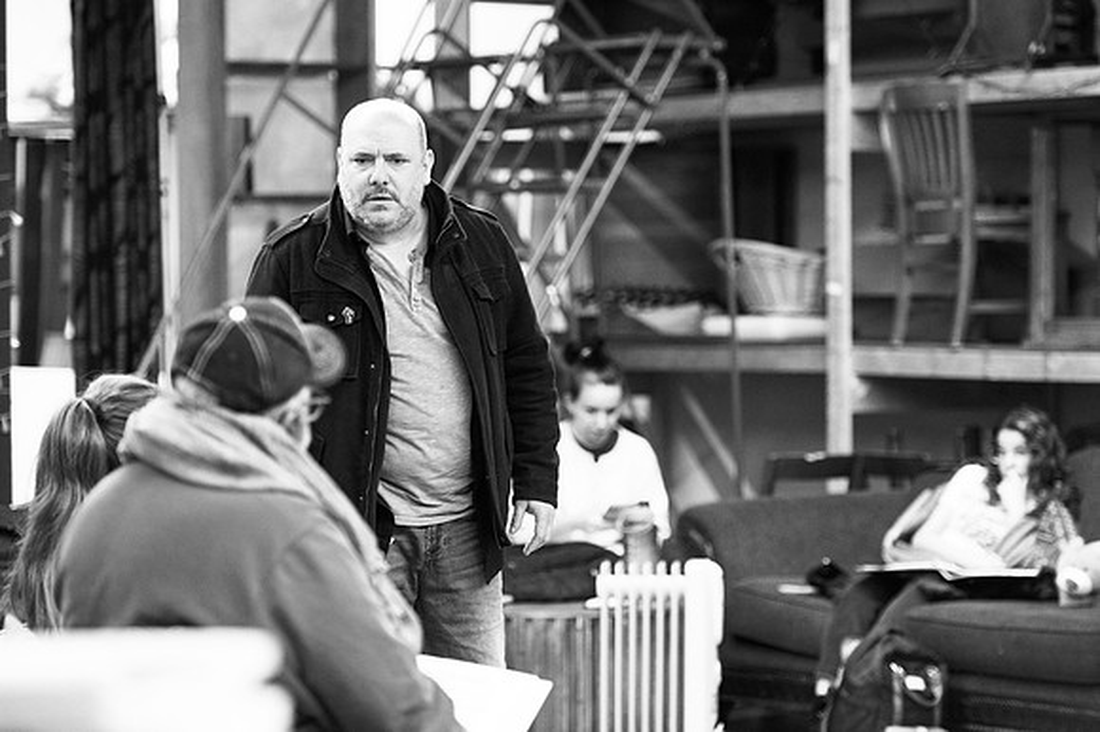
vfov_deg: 10.5
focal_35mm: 130
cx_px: 550
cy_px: 366
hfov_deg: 15.8
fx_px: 3970
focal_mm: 130
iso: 1600
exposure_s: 1/400
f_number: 2.8
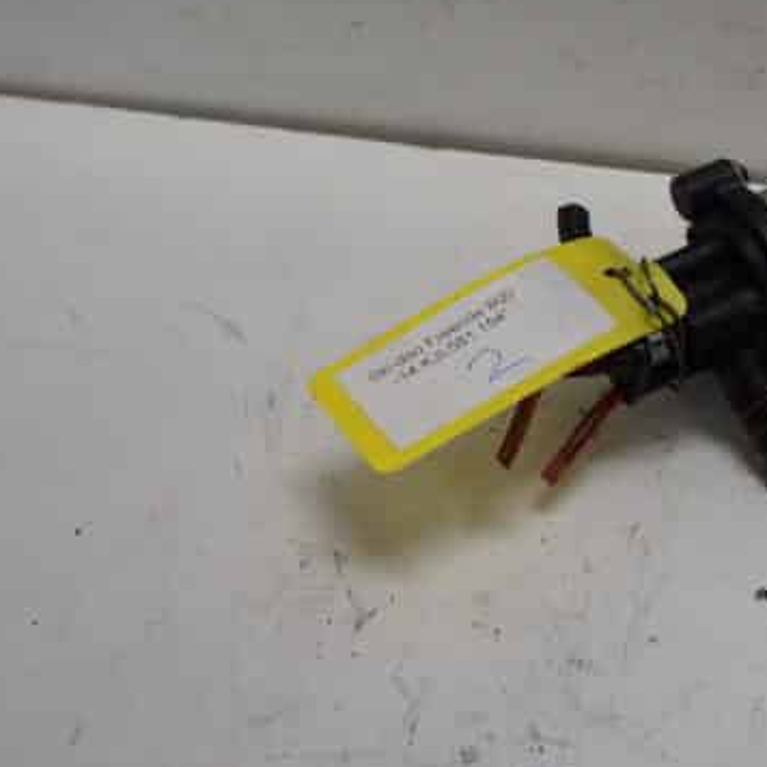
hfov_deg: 25.4
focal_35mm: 66
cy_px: 223
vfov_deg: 25.9
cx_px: 661
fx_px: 1655
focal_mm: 18
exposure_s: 1/60
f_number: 5
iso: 100
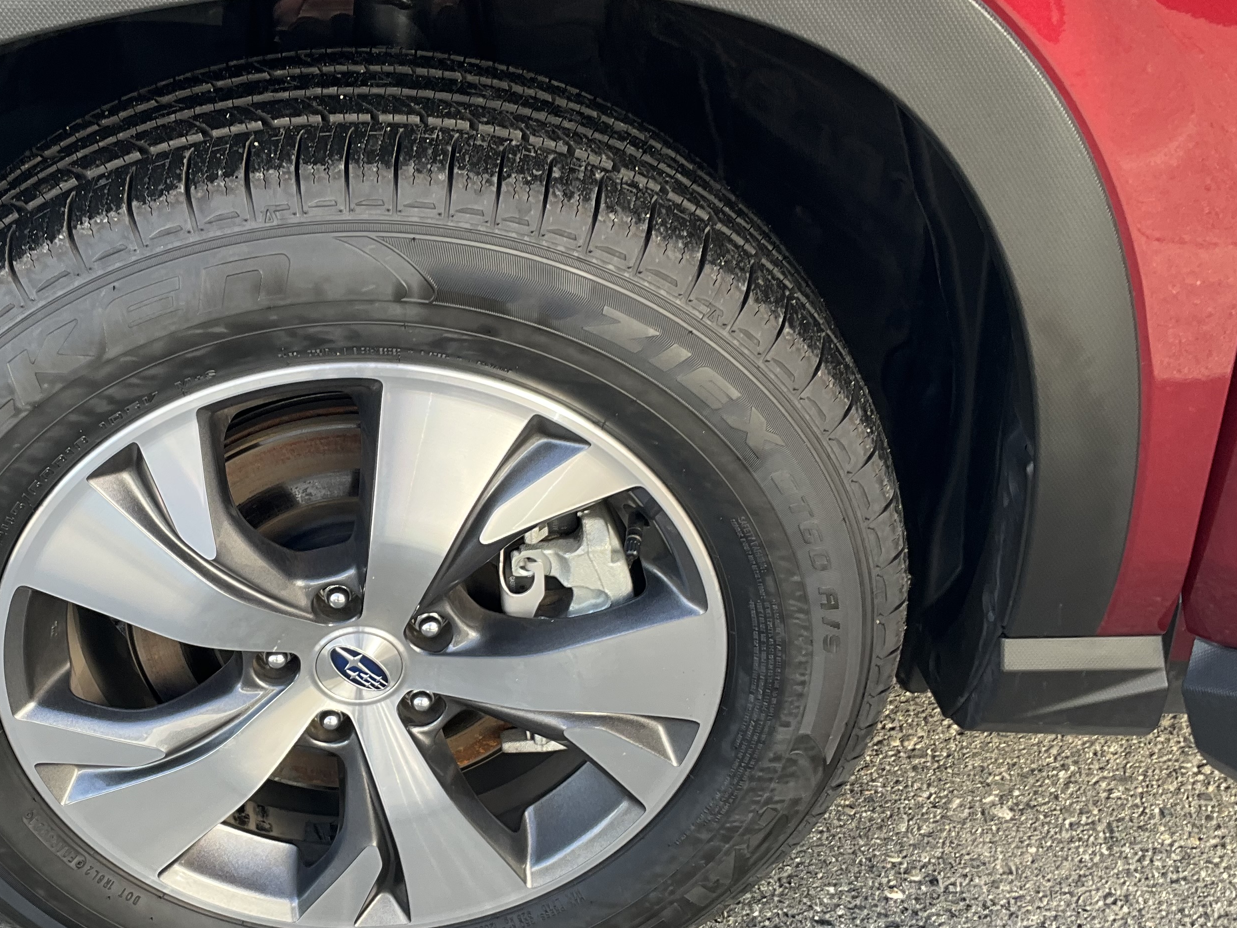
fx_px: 1680
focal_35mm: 47
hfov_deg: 39.7
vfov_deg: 30.8
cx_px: 360
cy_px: 559
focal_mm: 3
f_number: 1.8
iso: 25
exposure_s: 1/122
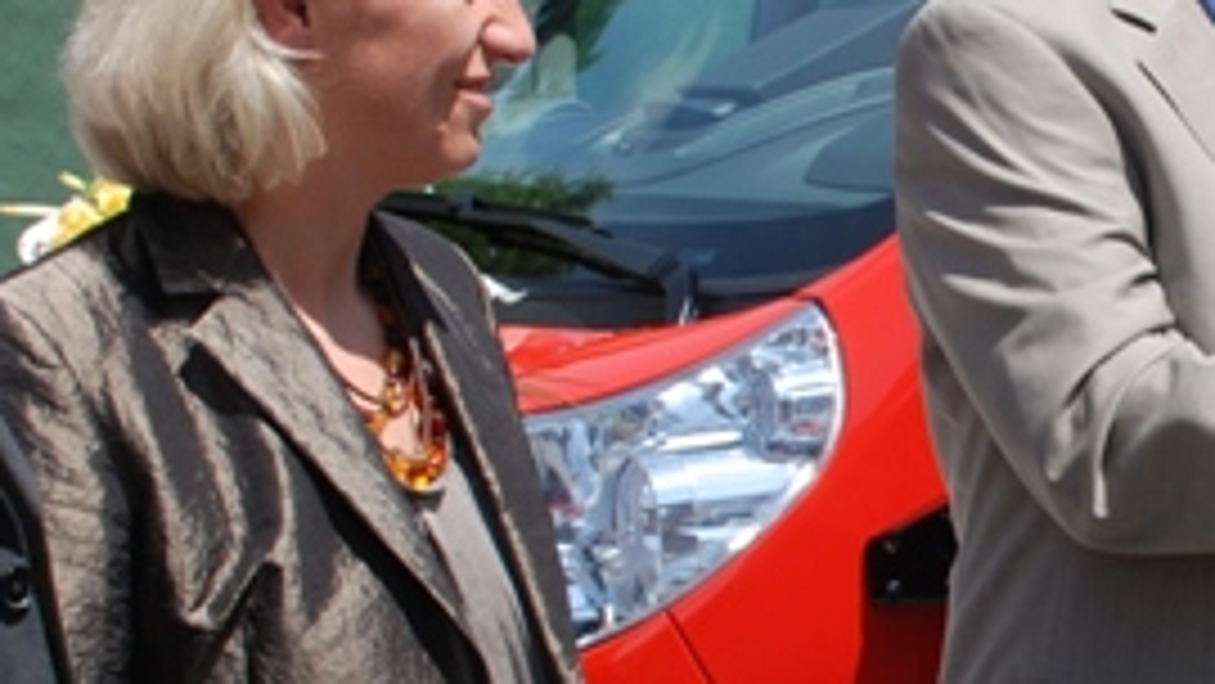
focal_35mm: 143
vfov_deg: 8.5
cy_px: 461
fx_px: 4608
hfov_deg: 14.6
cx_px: 1359
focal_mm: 24
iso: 100
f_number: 8
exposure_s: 1/200
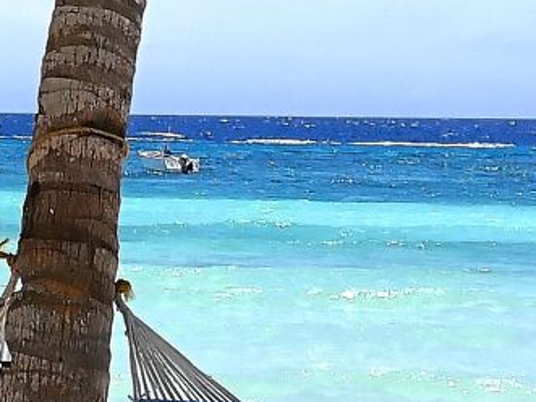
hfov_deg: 11.7
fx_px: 2523
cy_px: -308
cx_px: -214
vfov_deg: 8.7
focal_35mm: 163
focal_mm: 3.95
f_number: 1.6
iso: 50
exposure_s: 1/4255
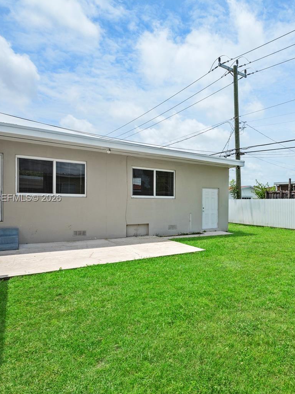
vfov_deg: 79.0
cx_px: 249
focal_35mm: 21
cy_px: 199
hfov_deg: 57.1
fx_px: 239
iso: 200
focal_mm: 14
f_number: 11
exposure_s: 1/500
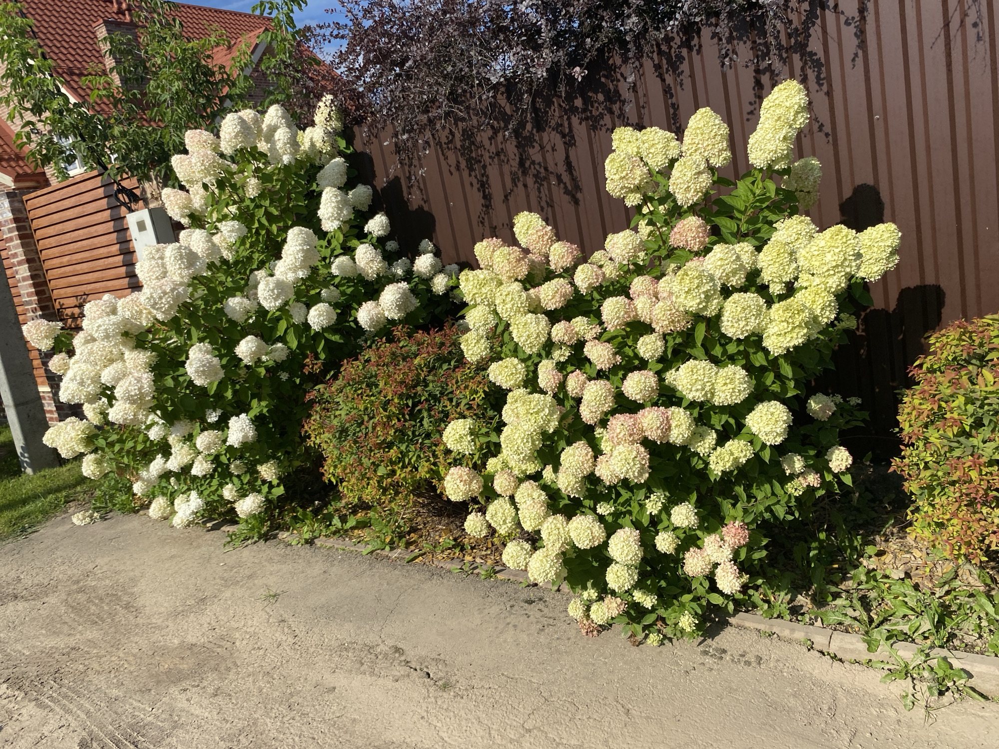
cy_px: 374
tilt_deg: -13.8
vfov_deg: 53.1
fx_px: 750
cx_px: 500
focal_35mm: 26
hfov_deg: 67.3
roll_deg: +9.9
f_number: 1.8
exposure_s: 1/3497
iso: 32
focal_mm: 4.25
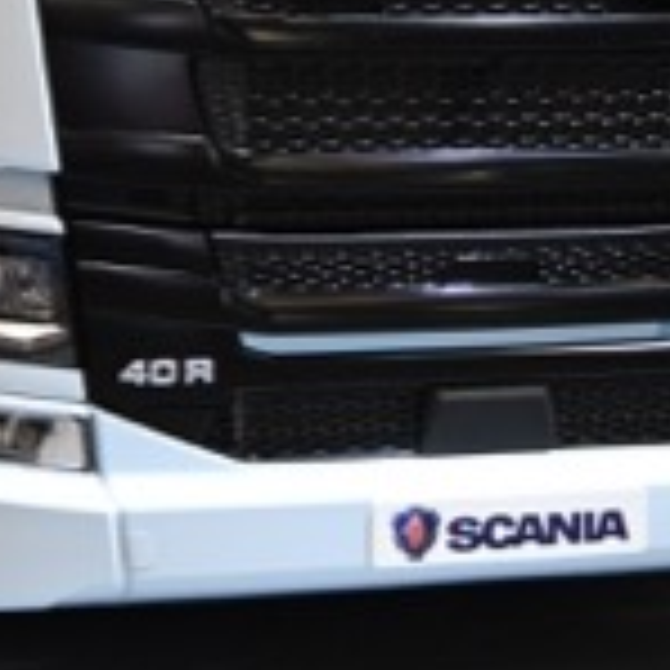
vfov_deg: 9.3
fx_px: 4007
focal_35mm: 183
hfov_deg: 9.5
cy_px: -387
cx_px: 209
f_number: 5.6
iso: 1400
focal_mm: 50
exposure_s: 1/125
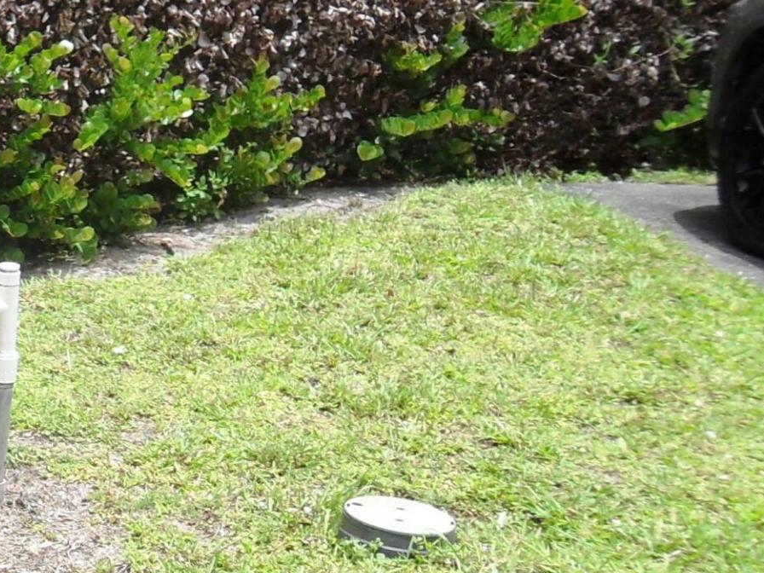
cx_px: -362
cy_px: 218
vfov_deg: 16.4
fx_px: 1986
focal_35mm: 90
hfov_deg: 19.2
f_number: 3.4
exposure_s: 1/500
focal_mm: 5
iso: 80
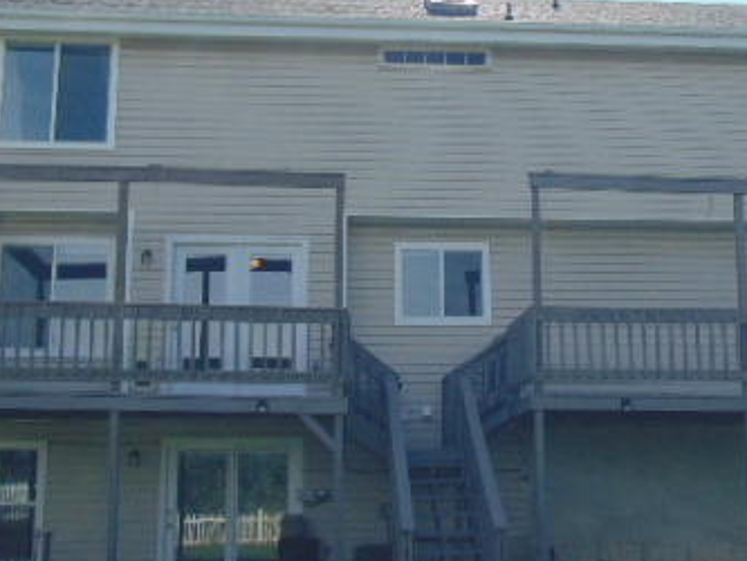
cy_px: 289
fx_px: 1036
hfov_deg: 39.6
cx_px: 411
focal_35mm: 48
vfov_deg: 30.3
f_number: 7.7
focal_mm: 4.5
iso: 80
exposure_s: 1/200
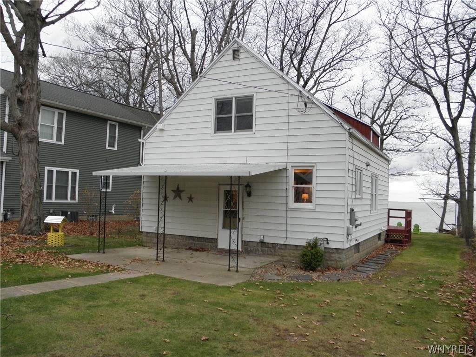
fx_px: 385
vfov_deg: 49.7
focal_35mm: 28
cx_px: 238
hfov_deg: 63.4
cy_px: 178
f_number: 3.5
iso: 200
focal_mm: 5
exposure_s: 1/30
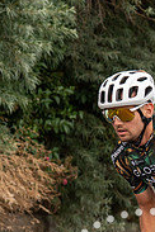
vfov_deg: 7.2
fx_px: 1847
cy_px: 189
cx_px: 203
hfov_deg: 4.8
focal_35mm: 286
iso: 320
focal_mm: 70
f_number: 3.5
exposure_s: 1/1000
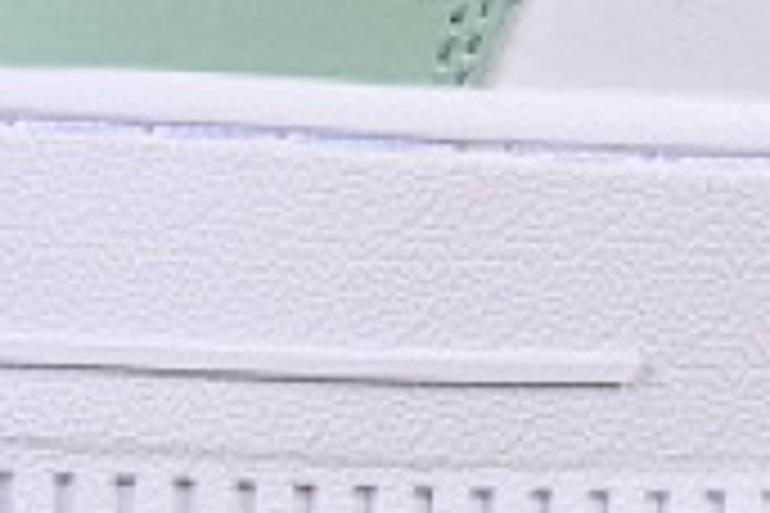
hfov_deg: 4.3
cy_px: -405
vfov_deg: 2.9
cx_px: 1265
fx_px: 10159
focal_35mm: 475
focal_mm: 50
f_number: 8
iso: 160
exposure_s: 1/80
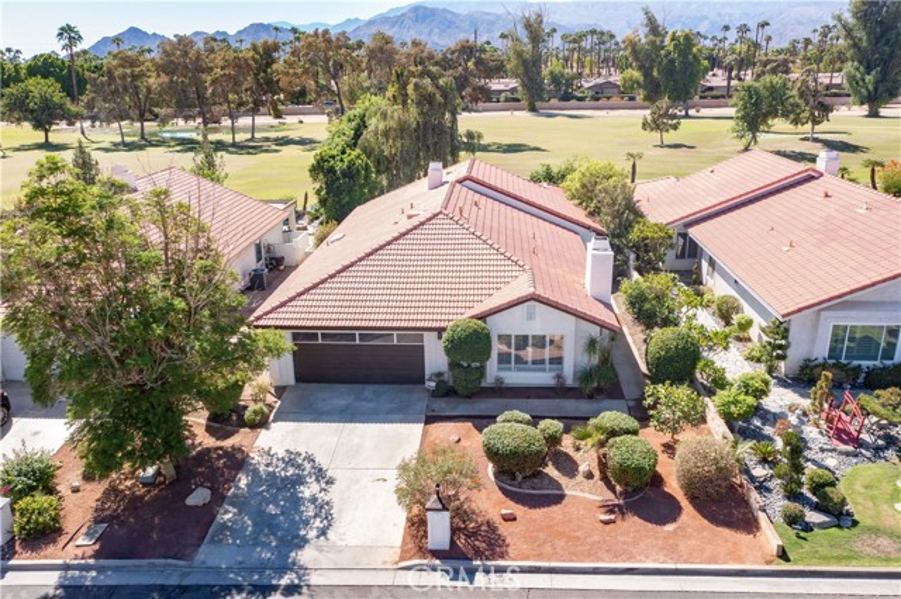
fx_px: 700
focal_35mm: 28
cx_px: 450
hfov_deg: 65.5
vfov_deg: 46.4
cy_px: 300
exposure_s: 1/400
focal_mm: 10.26
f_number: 5.6
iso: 200
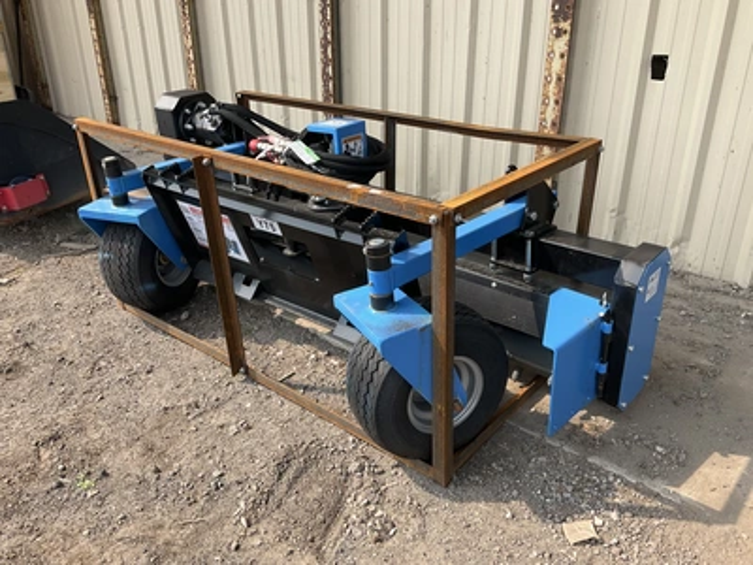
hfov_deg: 61.7
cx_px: 376
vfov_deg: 48.2
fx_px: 631
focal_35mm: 29
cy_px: 282
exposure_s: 1/674
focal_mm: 3
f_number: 1.8
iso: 25
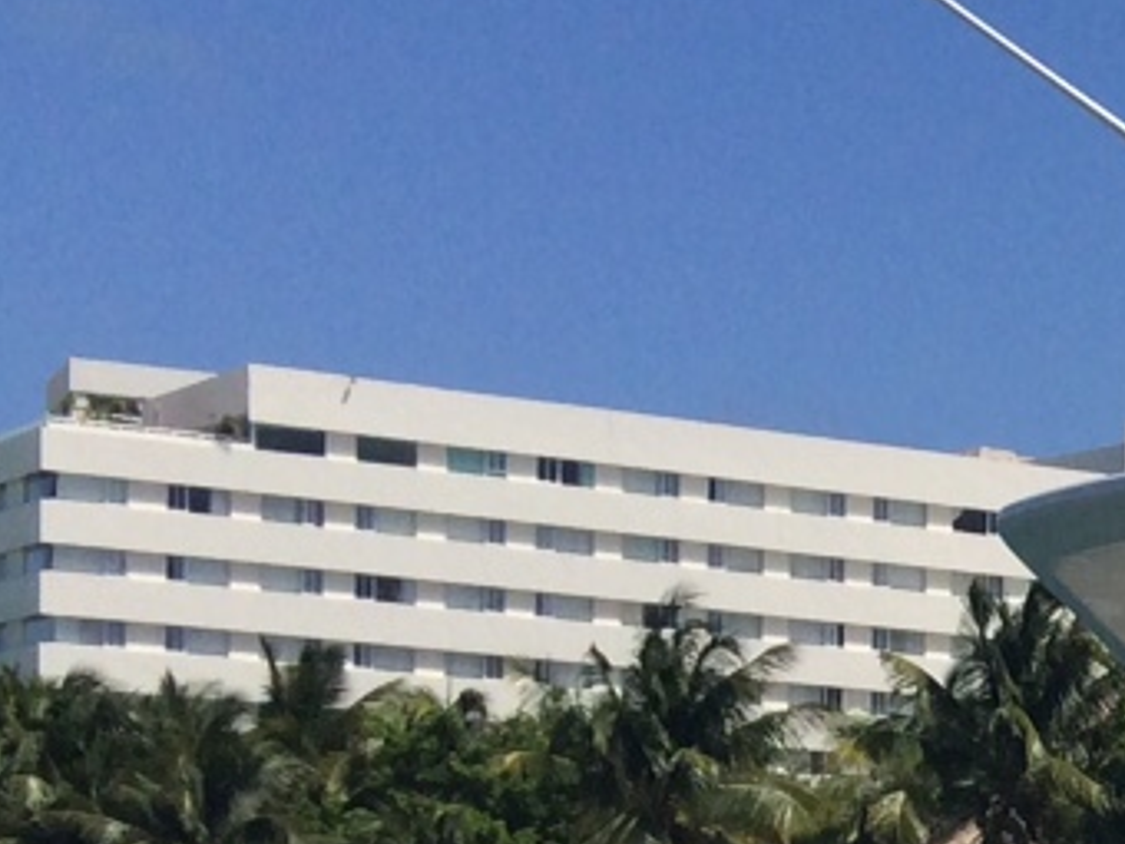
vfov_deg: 9.9
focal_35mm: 144
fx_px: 4680
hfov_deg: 11.5
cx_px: 2627
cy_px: 1430
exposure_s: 1/3731
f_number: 2.2
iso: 32
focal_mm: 4.12
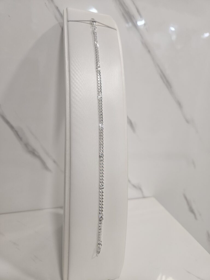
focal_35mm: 23
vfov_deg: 73.9
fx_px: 186
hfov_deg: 58.9
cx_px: 105
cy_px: 140
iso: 160
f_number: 1.8
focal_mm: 5.4
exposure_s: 1/100
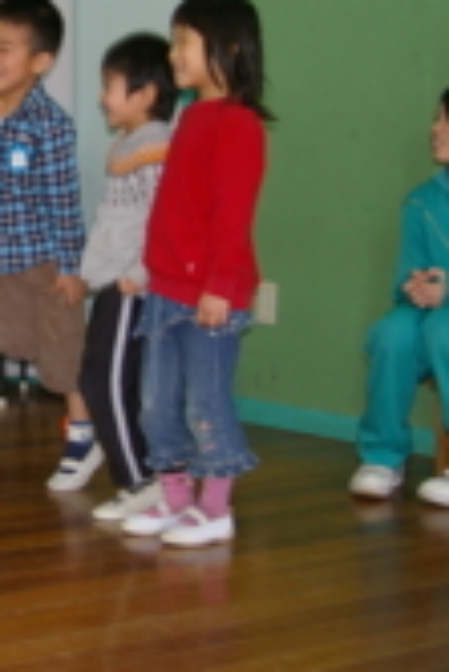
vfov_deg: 18.1
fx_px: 2095
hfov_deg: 11.7
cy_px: 196
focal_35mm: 112
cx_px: -239
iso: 200
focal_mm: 31
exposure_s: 1/45
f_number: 4
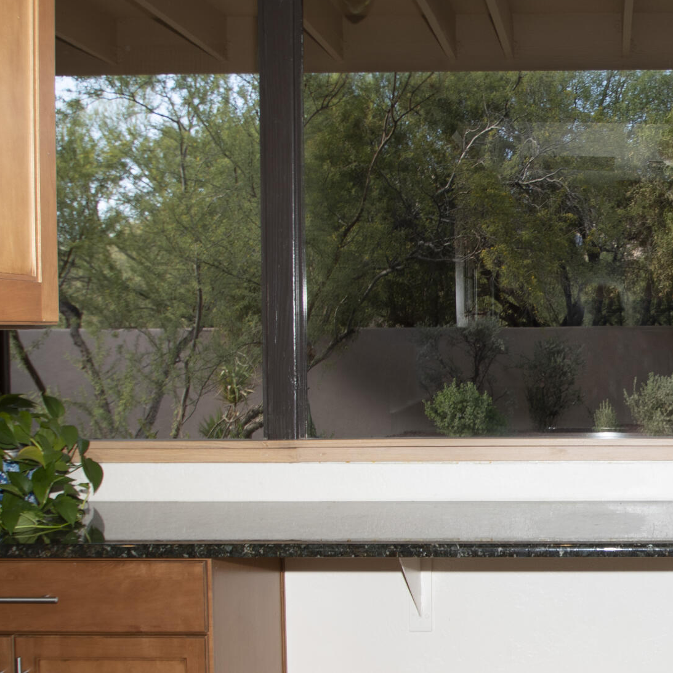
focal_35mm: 49
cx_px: 827
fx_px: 1078
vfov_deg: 33.9
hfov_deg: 29.4
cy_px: 518
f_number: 5.6
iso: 100
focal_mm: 14
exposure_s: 1/125
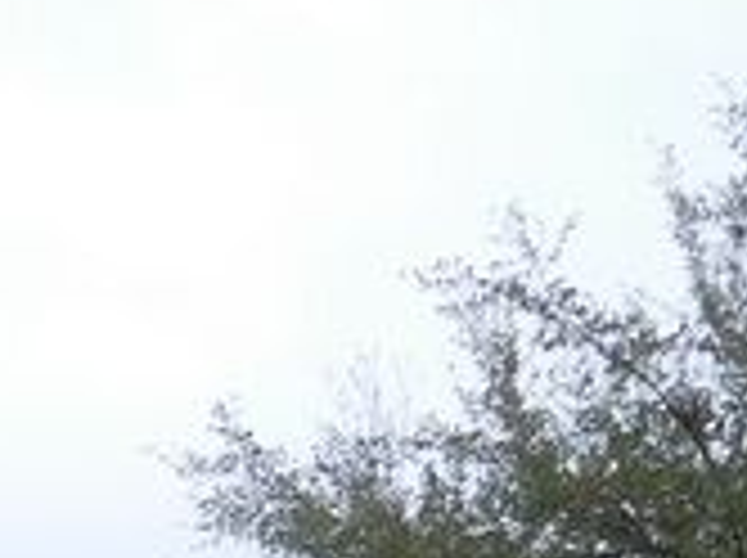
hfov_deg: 10.4
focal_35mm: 169
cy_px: 1613
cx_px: -947
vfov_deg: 7.7
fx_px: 3642
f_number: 3.5
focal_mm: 5
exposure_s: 1/500
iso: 125
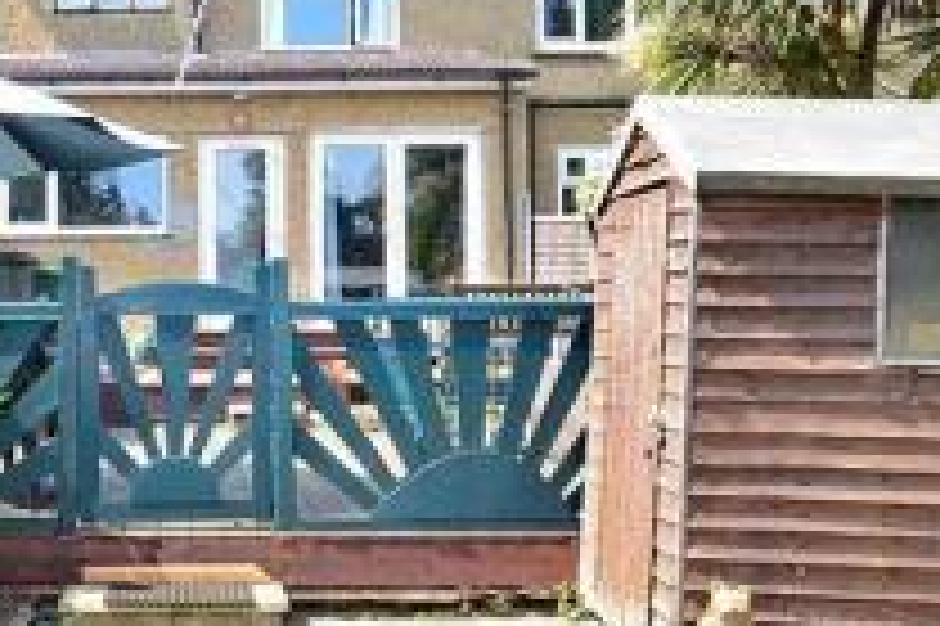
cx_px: 162
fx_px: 1226
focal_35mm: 47
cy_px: 261
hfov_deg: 39.9
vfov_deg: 28.6
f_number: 5.6
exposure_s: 1/125
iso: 200
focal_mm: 10
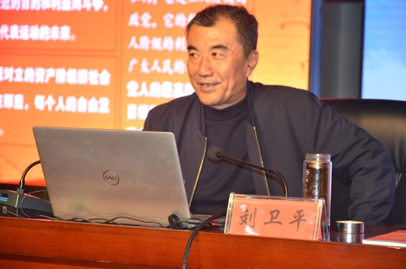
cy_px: 134
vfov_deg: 9.9
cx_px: 203
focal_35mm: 138
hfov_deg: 14.9
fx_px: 1553
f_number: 5.6
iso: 800
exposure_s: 1/60
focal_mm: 92
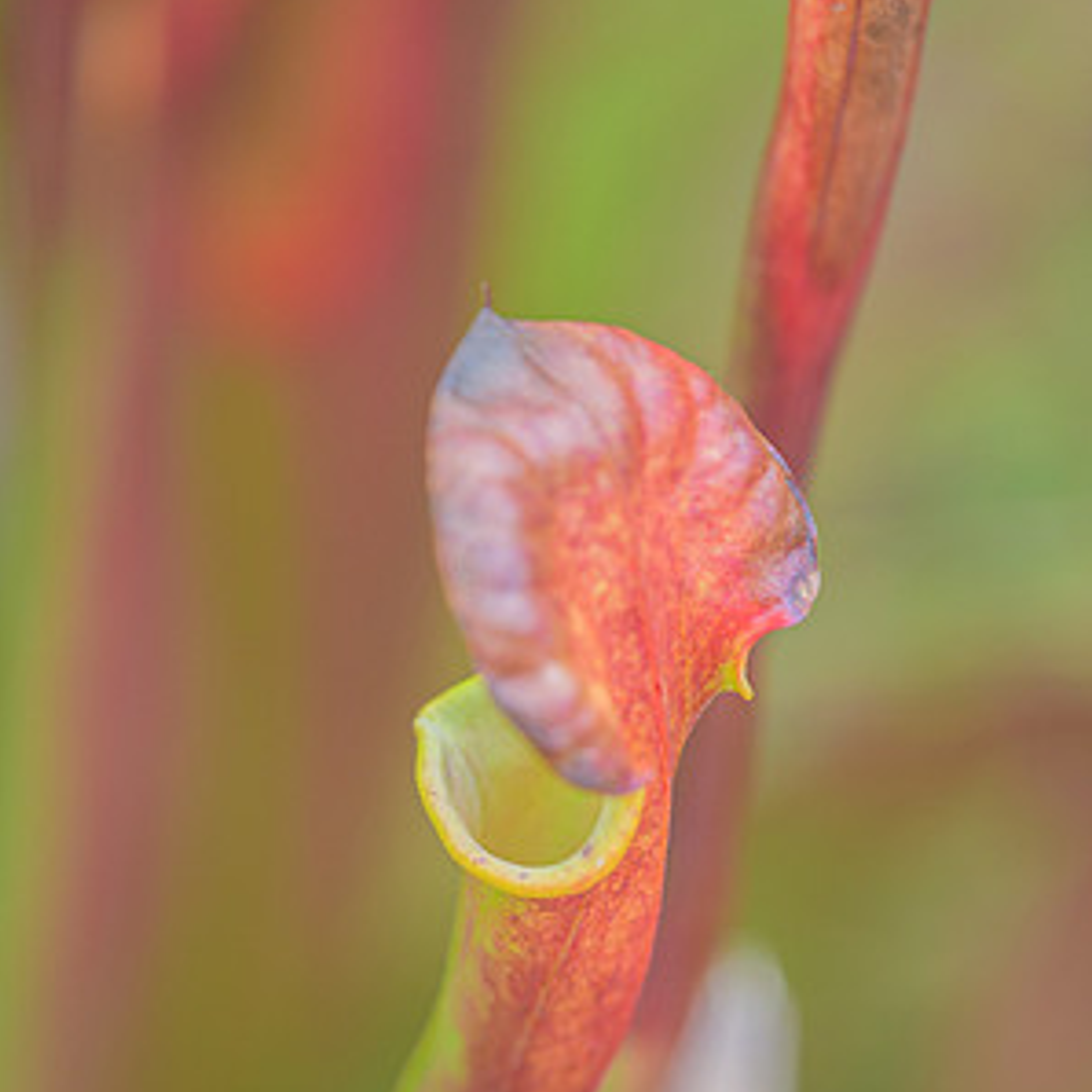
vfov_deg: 3.0
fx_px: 20629
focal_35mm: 578
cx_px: 546
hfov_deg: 3.0
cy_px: 810
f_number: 4
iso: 800
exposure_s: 1/200
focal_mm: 300
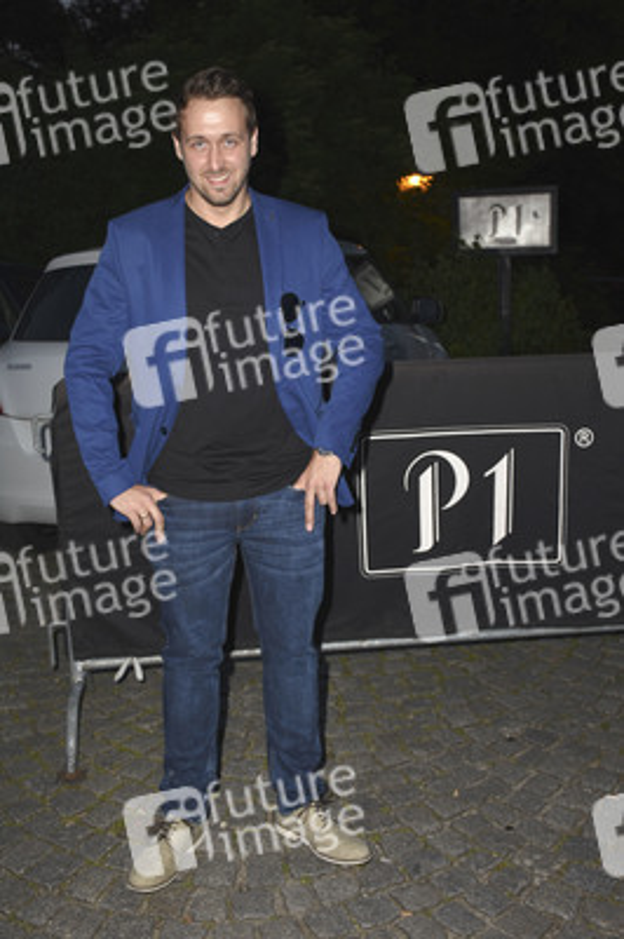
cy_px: 470
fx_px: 1016
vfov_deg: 49.6
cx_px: 312
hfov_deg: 34.2
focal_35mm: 39
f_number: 3.8
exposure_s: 1/160
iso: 160
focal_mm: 26
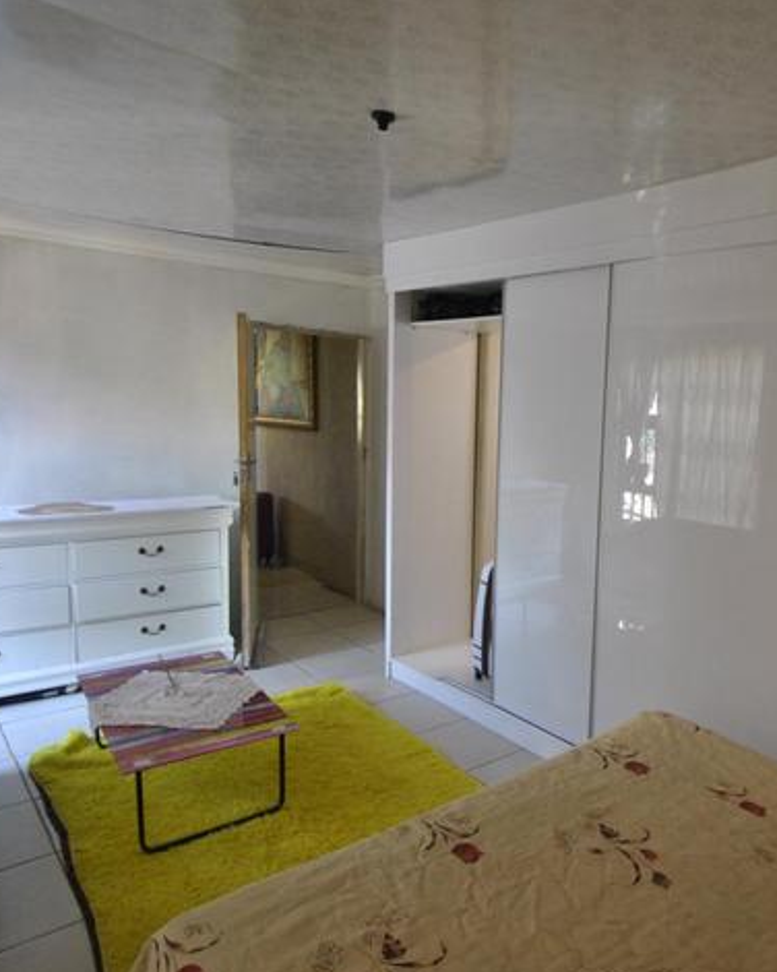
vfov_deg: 70.3
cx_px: 630
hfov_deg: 54.4
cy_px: 479
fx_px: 690
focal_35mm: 24
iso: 640
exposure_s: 1/30
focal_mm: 10
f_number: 3.5
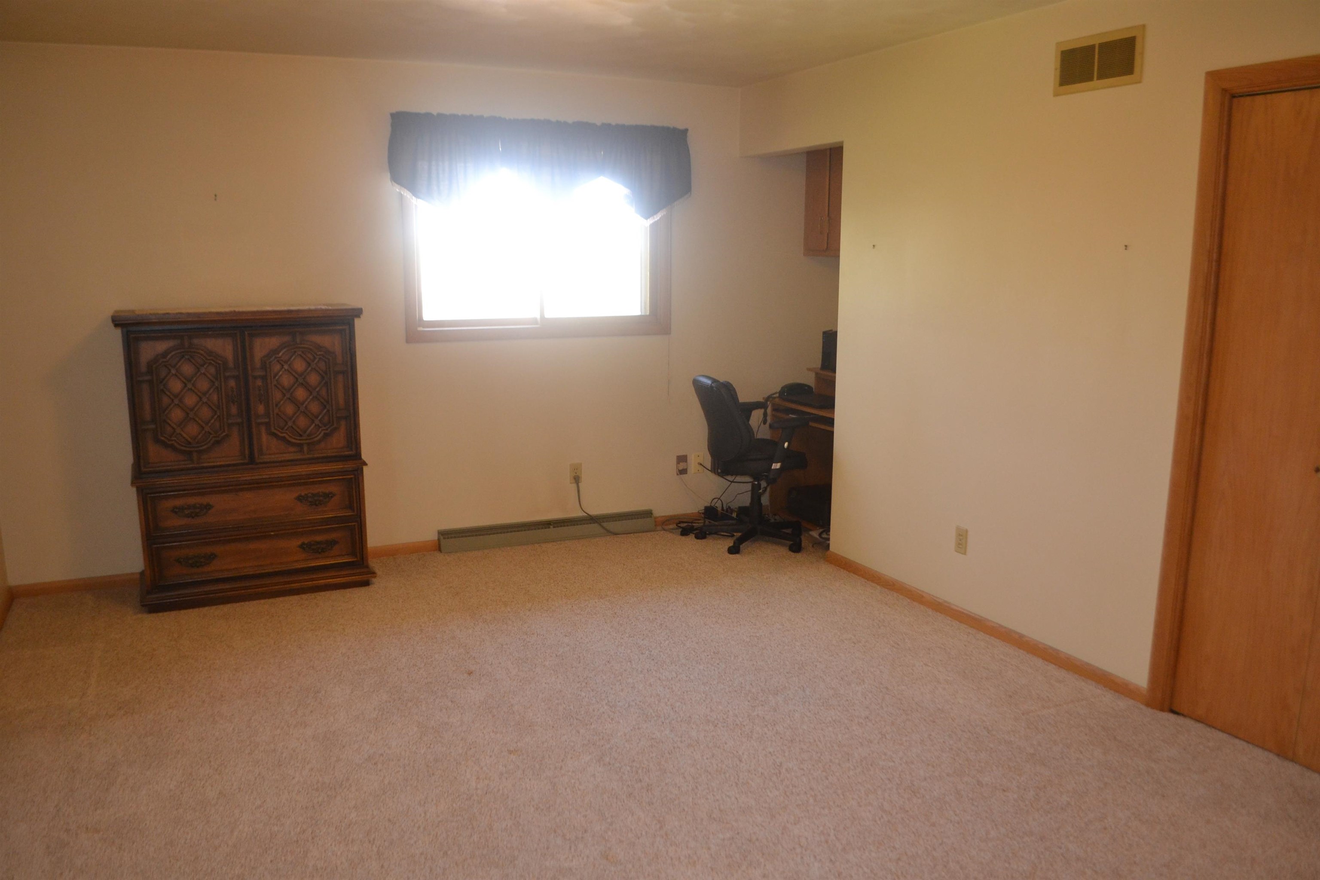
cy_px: 440
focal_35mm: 27
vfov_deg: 47.9
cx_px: 660
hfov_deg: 67.4
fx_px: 990
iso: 1000
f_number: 3.5
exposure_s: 1/60
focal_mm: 18
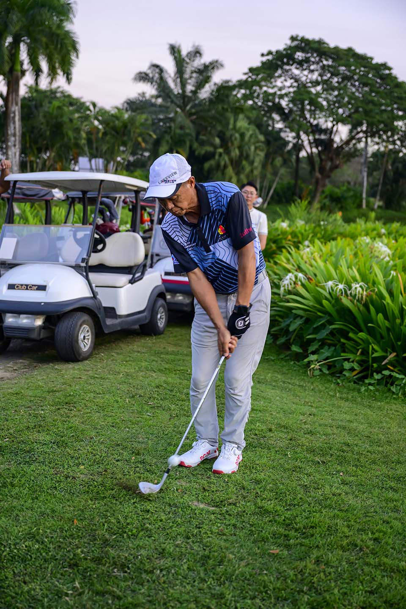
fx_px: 660
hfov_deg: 34.2
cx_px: 203
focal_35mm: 39
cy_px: 304
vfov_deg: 49.6
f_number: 2.8
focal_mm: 39
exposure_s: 1/320
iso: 1600
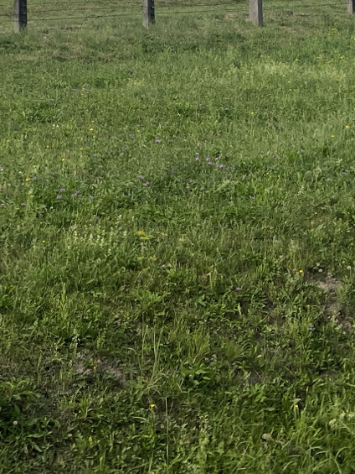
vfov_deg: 19.9
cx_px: 65
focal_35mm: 92
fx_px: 1258
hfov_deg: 15.9
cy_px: -107
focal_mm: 5.1
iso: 50
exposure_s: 1/4854
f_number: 1.6
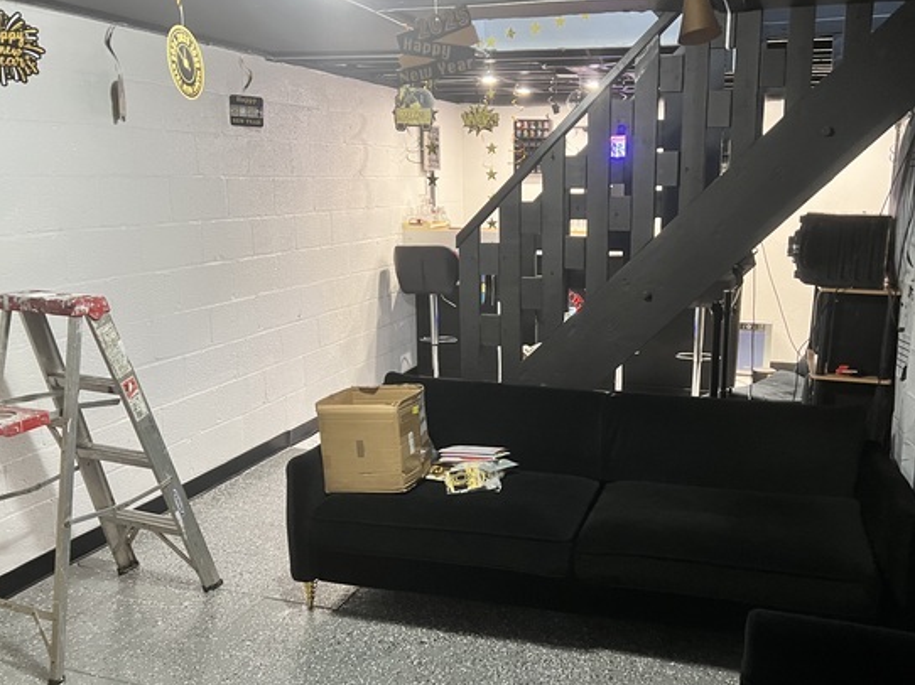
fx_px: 845
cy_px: 359
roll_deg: -0.3
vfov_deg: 44.1
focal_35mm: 32
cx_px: 534
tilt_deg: -13.1
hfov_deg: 56.5
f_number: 1.5
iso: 400
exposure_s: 1/60
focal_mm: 5.7
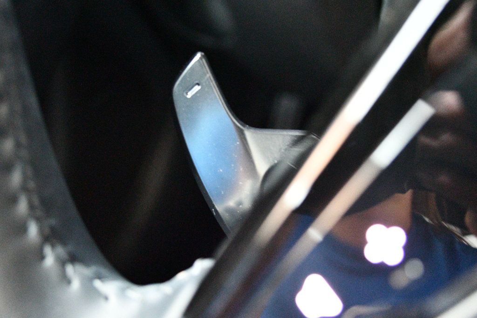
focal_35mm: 39
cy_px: 159
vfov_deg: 34.2
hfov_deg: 49.6
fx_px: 517
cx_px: 238
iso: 12800
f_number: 4.2
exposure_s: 1/10
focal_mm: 26
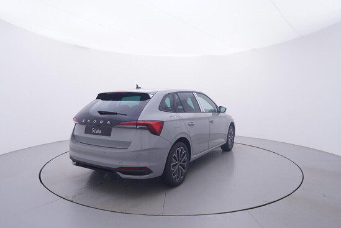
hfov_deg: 77.3
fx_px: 213
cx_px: 170
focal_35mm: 22
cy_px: 114
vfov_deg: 56.2
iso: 200
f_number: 5
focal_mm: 15
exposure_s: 1/80
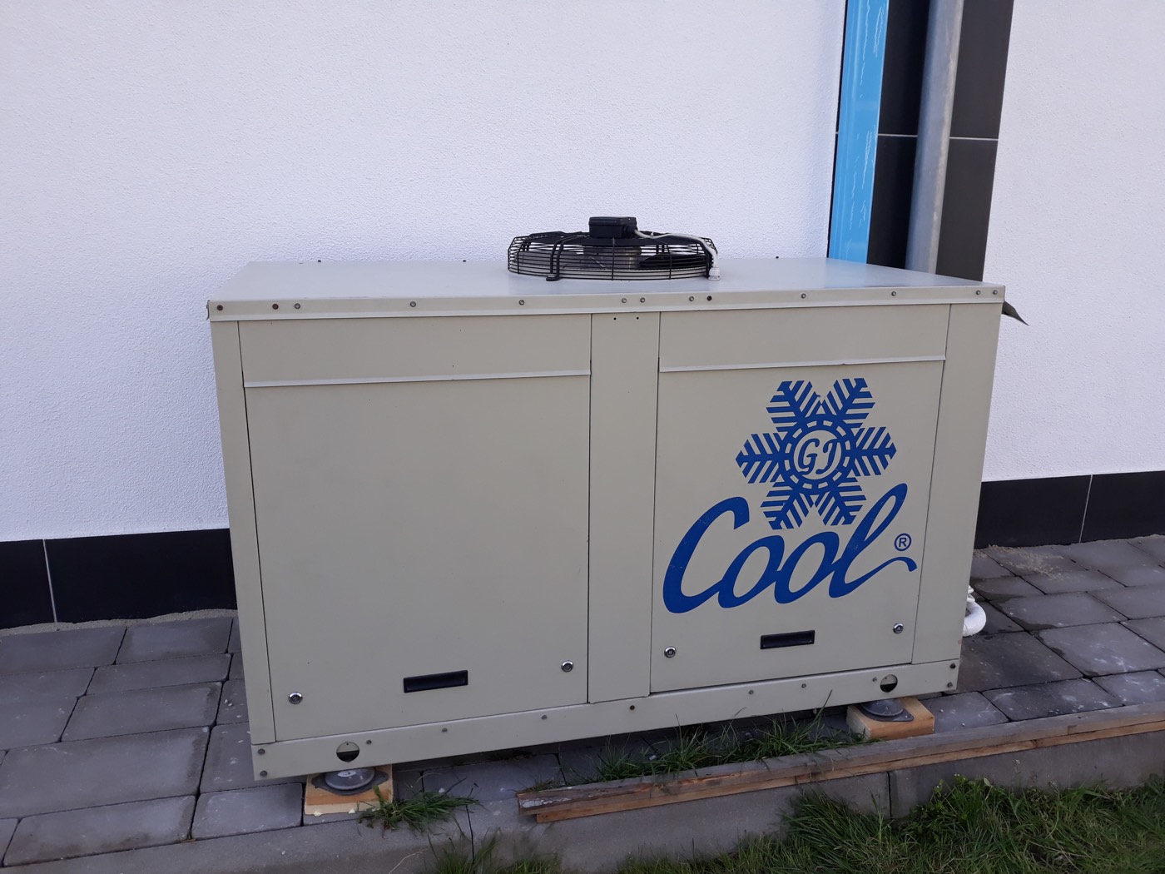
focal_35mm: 27
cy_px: 437
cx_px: 582
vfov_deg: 51.4
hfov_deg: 65.3
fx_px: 909
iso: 40
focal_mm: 3.71
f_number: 1.7
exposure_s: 1/772
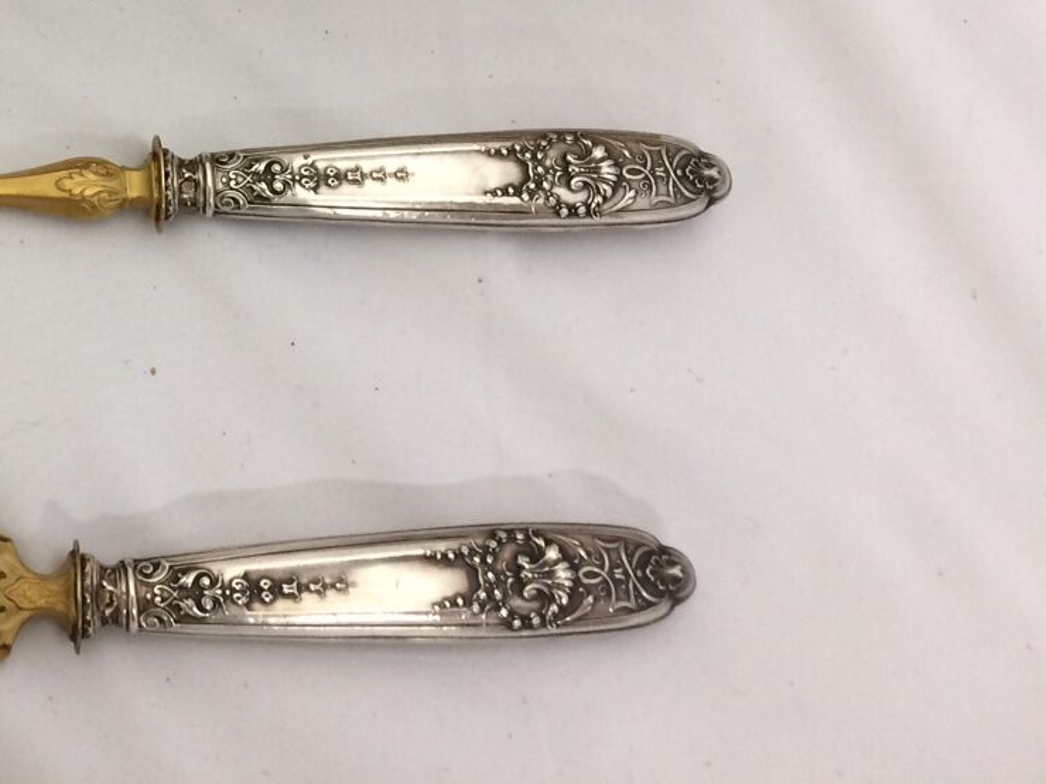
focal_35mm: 64
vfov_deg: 21.7
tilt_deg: -66.1
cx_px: -71
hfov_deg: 27.9
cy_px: -79
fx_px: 1934
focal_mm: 4.15
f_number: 2.2
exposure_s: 1/33
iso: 125
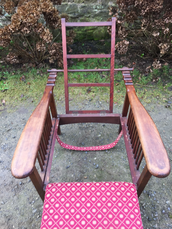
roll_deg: +1.5
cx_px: 86
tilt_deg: -44.7
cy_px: 114
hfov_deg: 48.2
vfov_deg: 61.7
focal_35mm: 29
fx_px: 192
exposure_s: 1/50
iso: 32
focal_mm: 4.15
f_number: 2.2
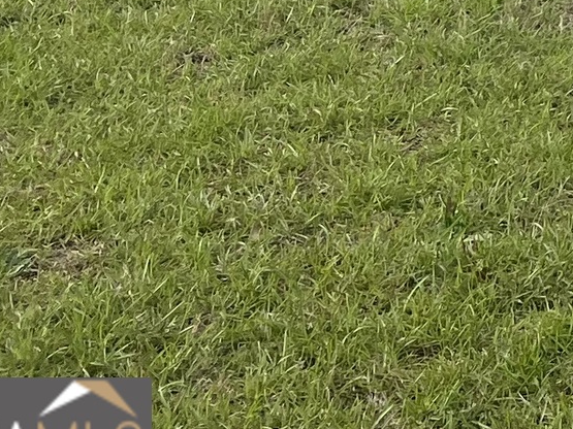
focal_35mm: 144
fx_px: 2383
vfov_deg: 9.0
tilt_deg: +1.7
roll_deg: +1.3
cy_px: -692
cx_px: 1381
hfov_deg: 11.4
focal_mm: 5.1
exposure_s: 1/1441
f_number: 1.6
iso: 50
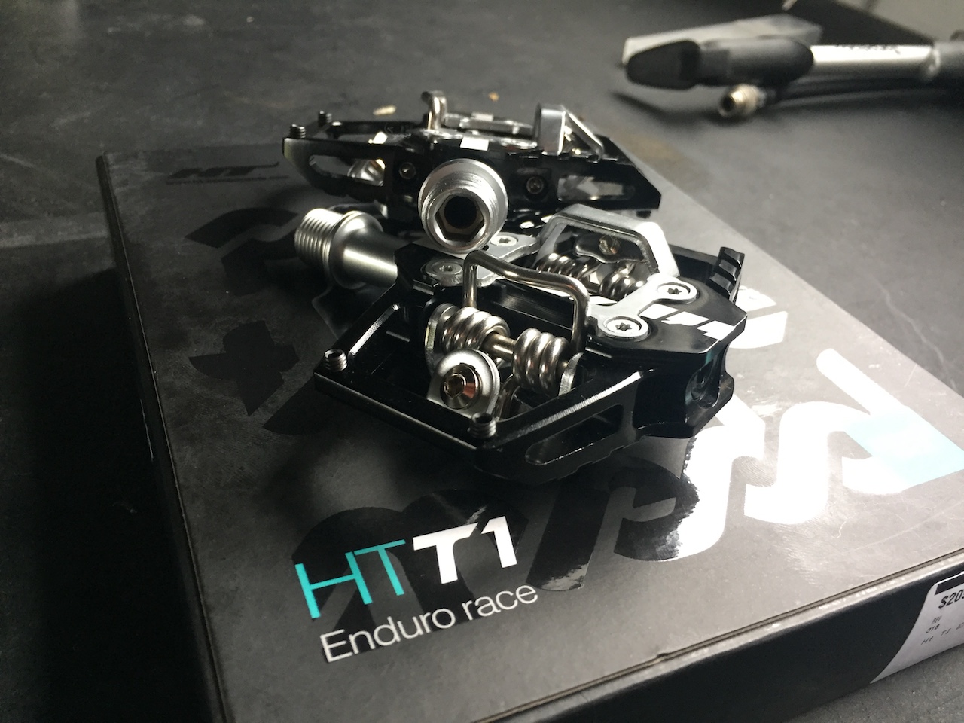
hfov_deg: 61.7
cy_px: 362
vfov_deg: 48.2
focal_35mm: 29
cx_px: 482
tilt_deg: -36.9
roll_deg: -6.3
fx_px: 808
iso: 160
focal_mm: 4.15
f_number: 2.2
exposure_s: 1/33
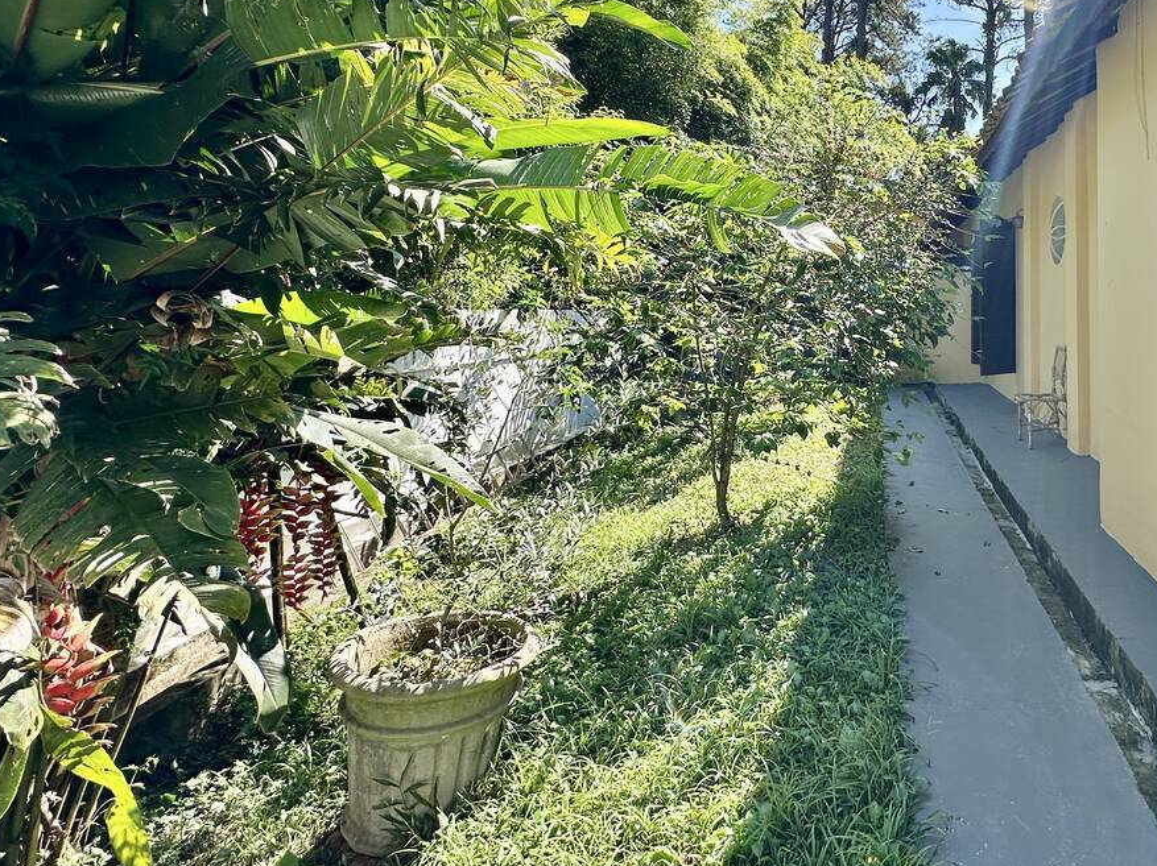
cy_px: 295
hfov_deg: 68.9
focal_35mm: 23
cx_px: 873
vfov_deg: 57.7
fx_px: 768
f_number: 2.2
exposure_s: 1/558
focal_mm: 2.22
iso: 40
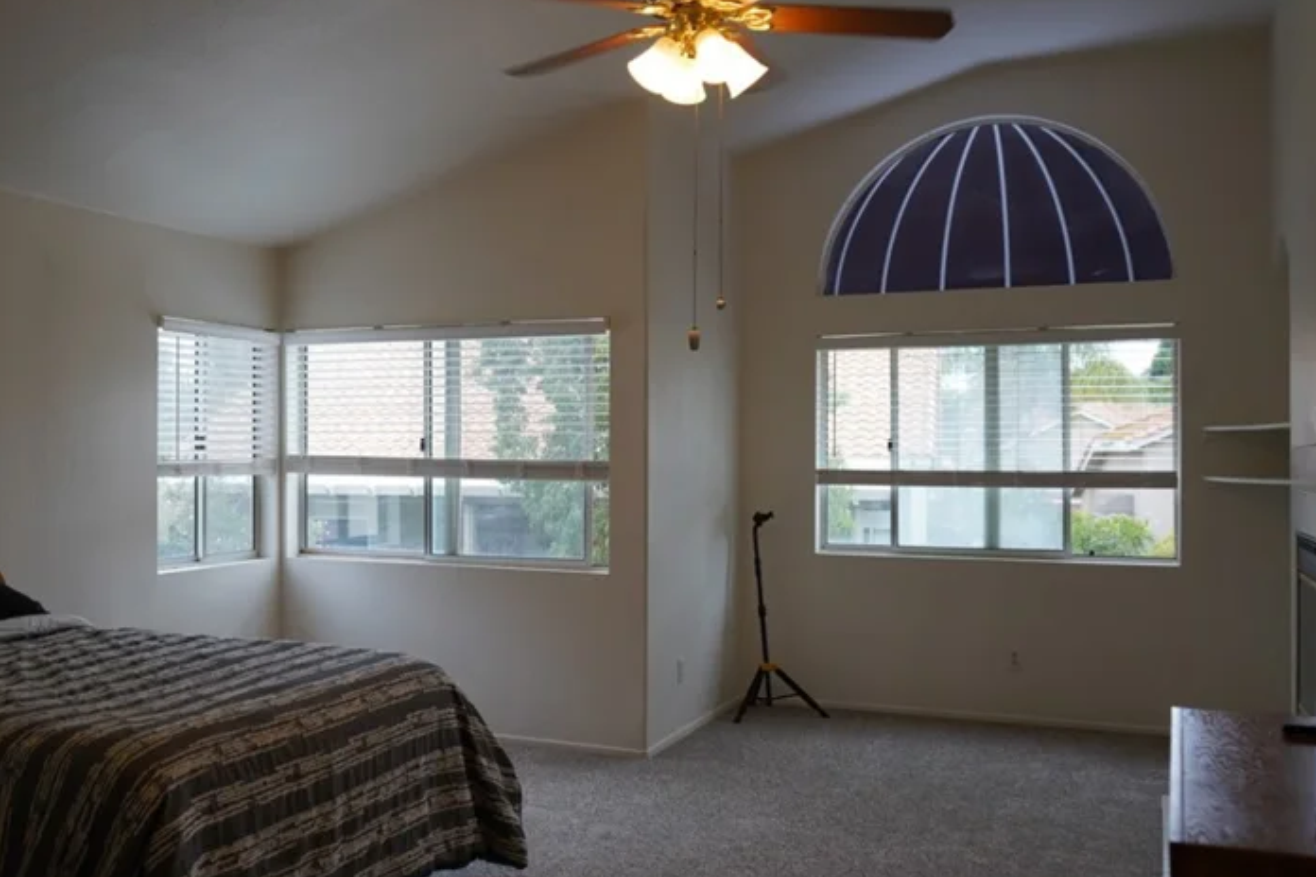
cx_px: 550
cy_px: 452
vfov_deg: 37.8
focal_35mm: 35
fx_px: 1279
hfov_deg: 54.2
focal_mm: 29
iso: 500
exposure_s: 1/160
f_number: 4
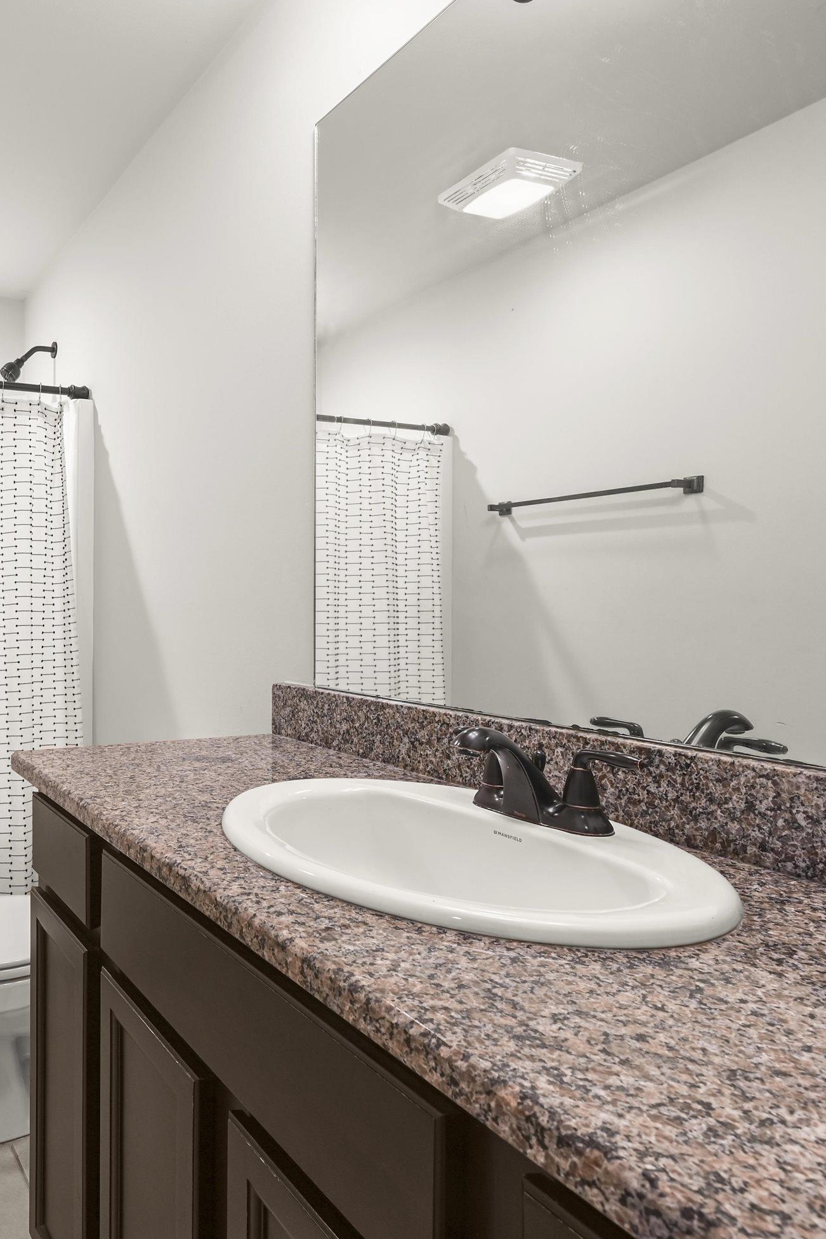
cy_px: 604
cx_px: 66
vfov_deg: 78.6
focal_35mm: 22
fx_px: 757
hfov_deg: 50.1
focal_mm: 14
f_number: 10
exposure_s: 1/2
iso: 200
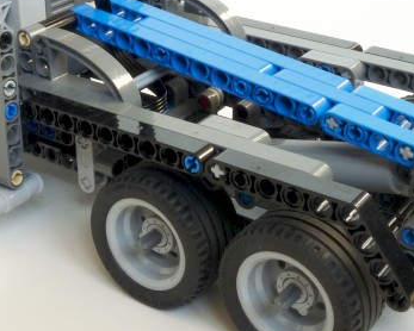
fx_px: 883
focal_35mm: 72
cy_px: 54
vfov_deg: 21.0
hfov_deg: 26.4
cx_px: 169
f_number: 8
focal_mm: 5.6
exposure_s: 1/8
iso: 100
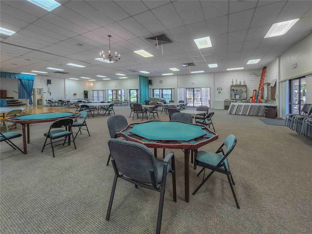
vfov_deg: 89.9
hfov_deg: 106.2
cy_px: 117
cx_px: 156
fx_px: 117
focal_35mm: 13
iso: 125
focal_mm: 1.74
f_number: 2.2
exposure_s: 1/60
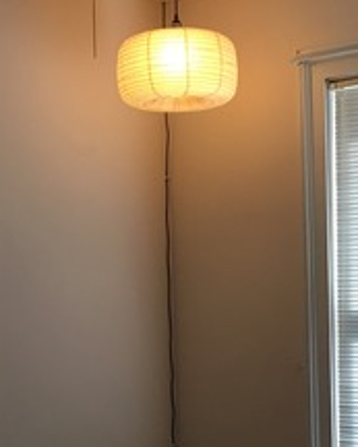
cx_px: 217
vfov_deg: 22.5
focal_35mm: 84
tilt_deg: -2.4
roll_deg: +0.5
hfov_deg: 18.3
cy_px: 352
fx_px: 1112
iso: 32
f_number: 2.2
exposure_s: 1/60
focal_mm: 4.15
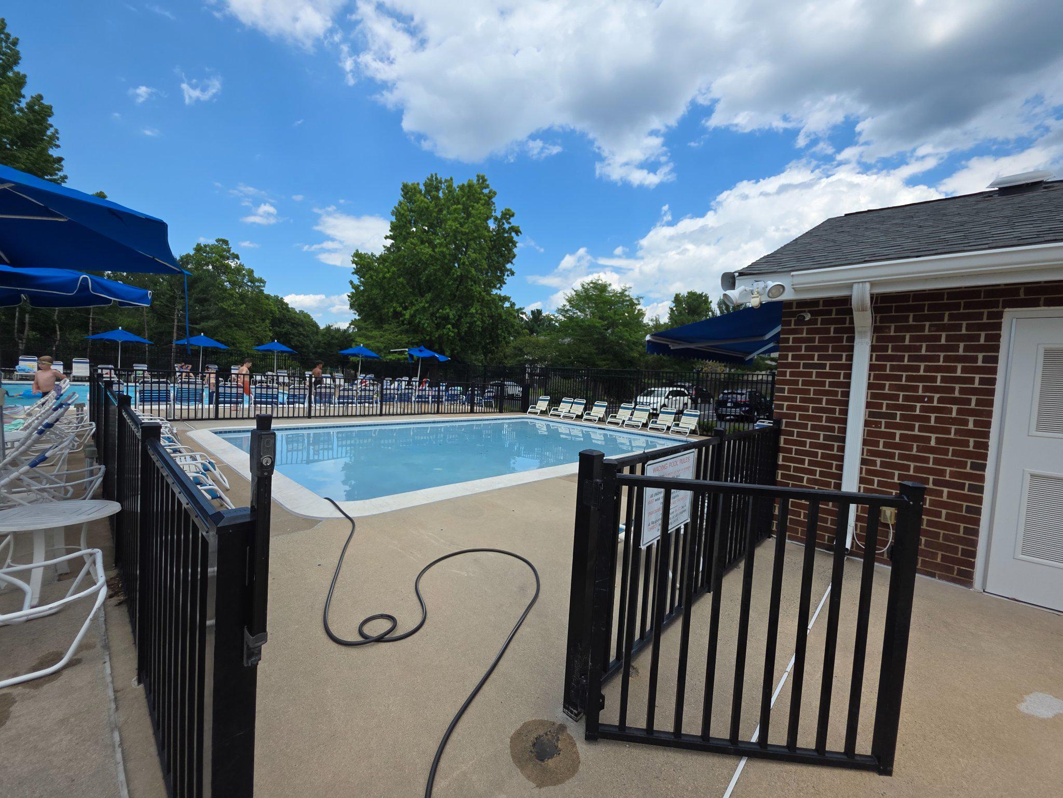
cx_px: 532
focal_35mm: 13
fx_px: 399
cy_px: 399
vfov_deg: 89.9
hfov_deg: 106.2
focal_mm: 2.2
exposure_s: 1/2210
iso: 40
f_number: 1.9
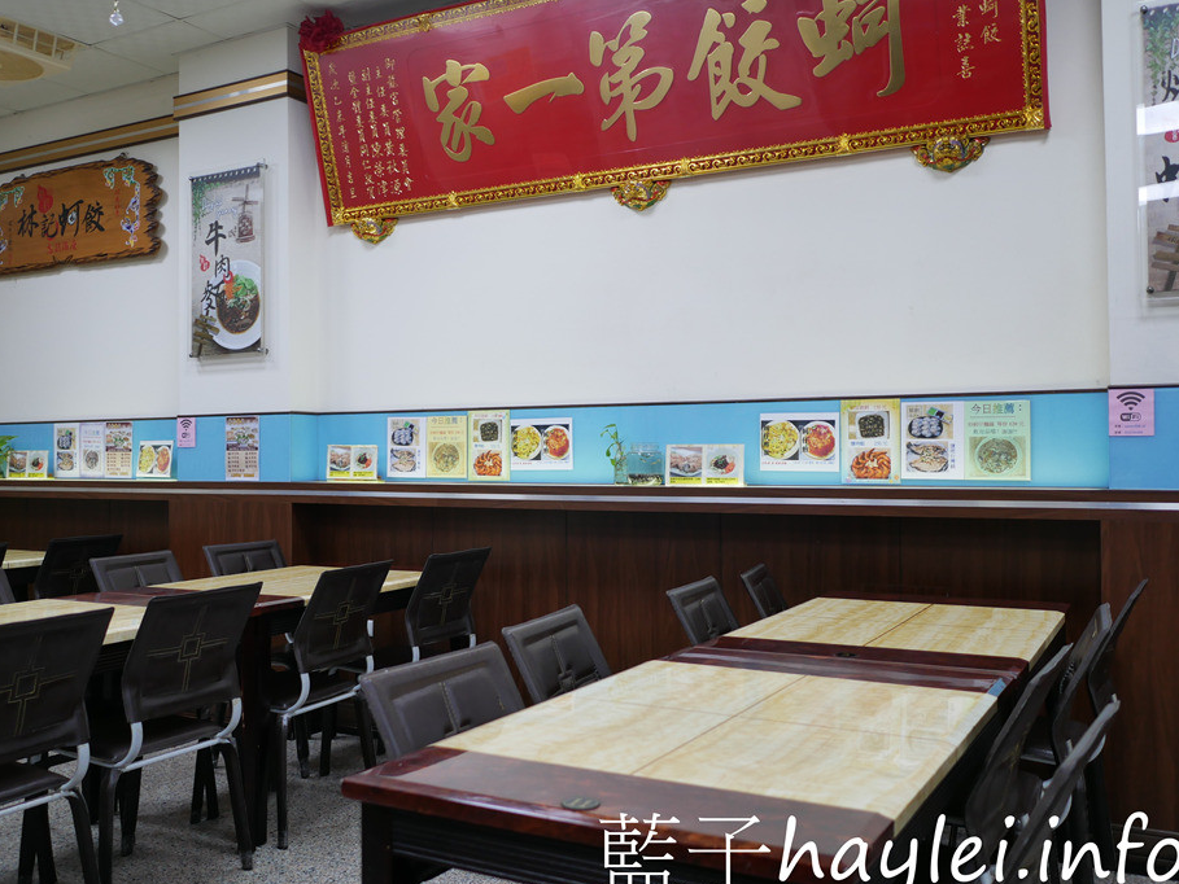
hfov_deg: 55.3
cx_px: 591
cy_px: 433
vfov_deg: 43.0
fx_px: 1124
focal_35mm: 33
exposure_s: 1/60
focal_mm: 15
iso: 200
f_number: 1.7
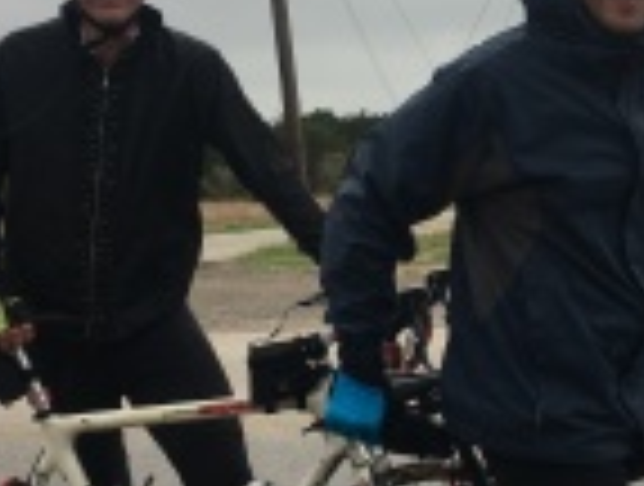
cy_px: 202
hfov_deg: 26.0
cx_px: 473
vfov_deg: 20.0
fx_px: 1380
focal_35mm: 74
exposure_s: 1/311
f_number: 2.2
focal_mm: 4.15
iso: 25
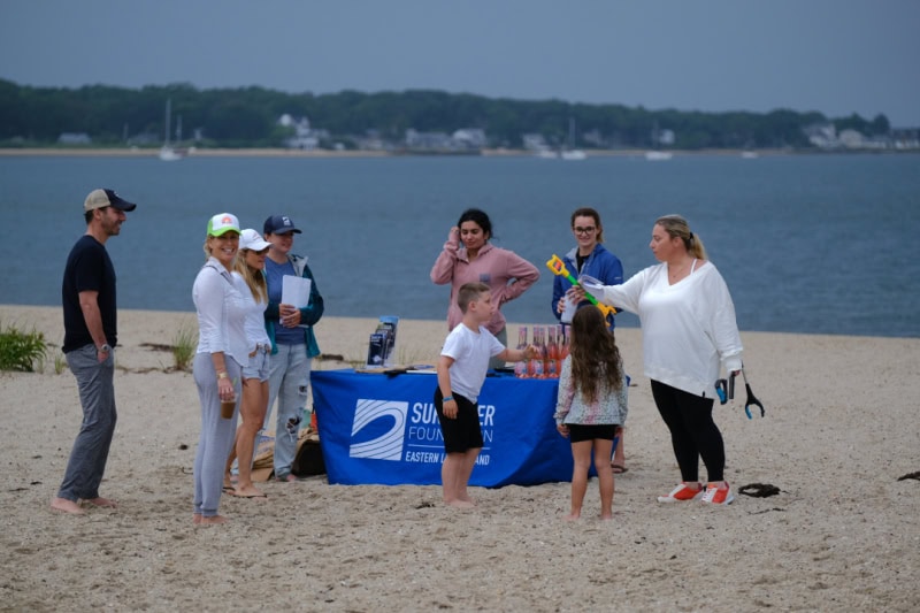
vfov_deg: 7.9
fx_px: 4420
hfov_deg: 11.9
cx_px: 460
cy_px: 306
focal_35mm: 173
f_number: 2.8
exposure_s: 1/350
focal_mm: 115
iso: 80
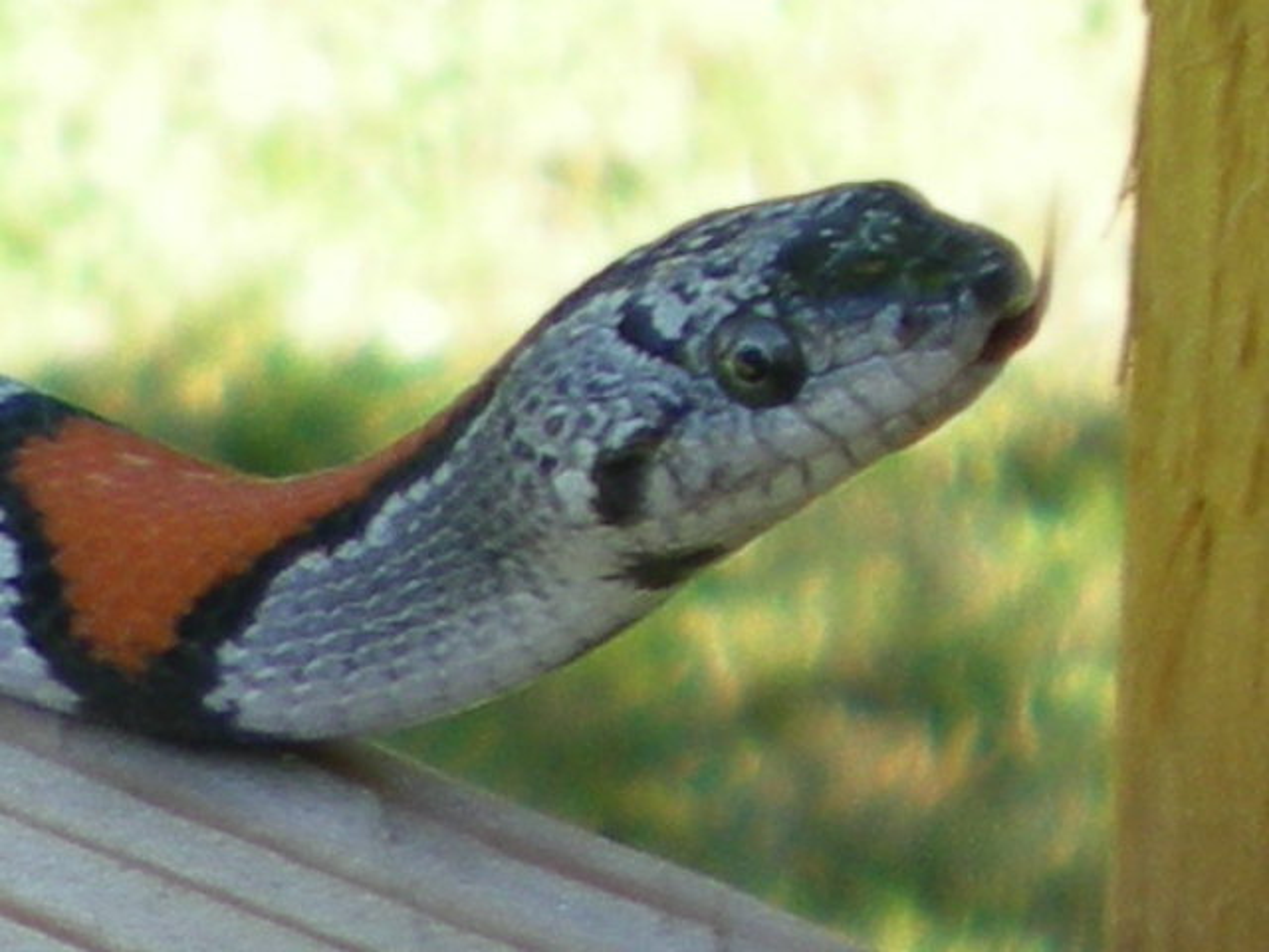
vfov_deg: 37.7
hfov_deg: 49.0
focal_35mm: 38
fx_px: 1393
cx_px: 634
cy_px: 476
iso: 50
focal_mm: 6.3
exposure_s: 1/112
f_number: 3.1
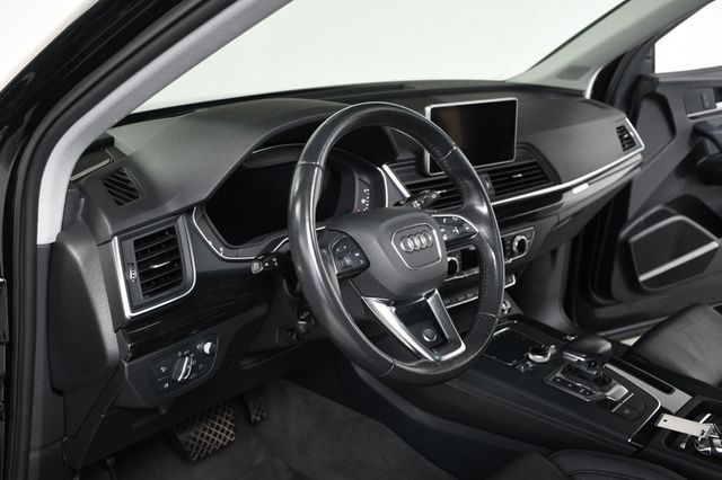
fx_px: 782
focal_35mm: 39
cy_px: 240
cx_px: 361
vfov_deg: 34.2
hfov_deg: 49.6
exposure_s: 1/160
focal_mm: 26
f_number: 4
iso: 100
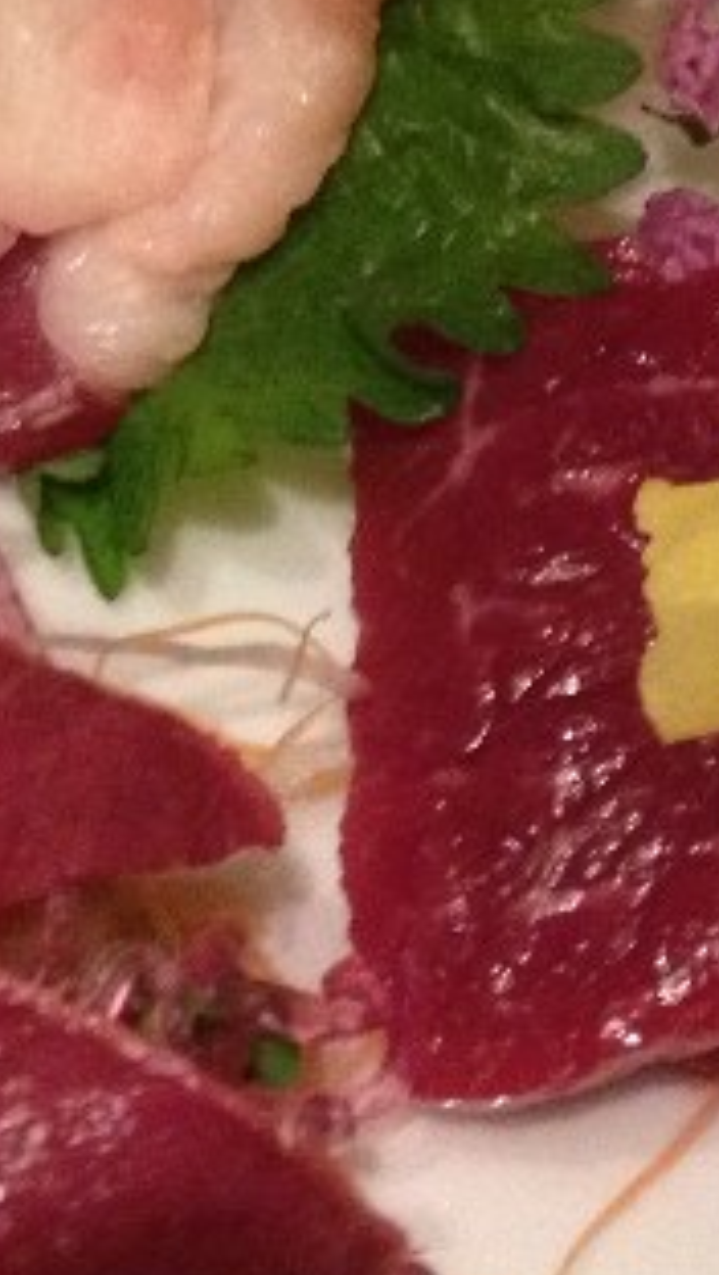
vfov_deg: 16.8
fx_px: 4228
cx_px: -12
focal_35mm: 125
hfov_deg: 9.6
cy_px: 25
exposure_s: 1/20
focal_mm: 4.28
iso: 400
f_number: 2.4
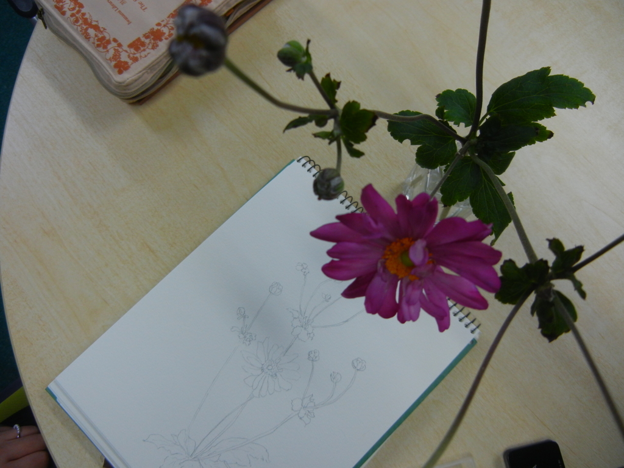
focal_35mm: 30
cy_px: 234
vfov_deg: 46.8
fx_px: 541
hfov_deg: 60.0
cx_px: 312
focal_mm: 5.4
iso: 160
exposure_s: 1/45
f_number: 3.5
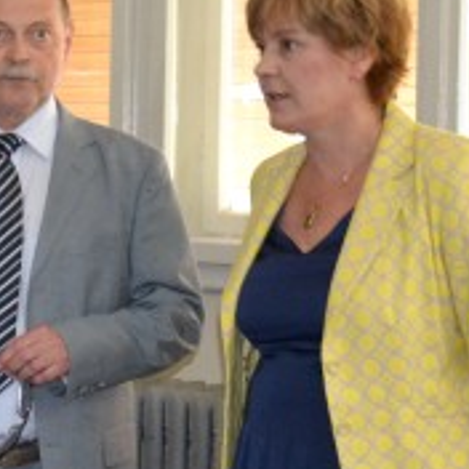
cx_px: -434
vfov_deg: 10.7
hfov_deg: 10.0
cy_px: 200
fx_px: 2501
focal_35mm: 163
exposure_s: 1/60
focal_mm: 25
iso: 2200
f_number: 4
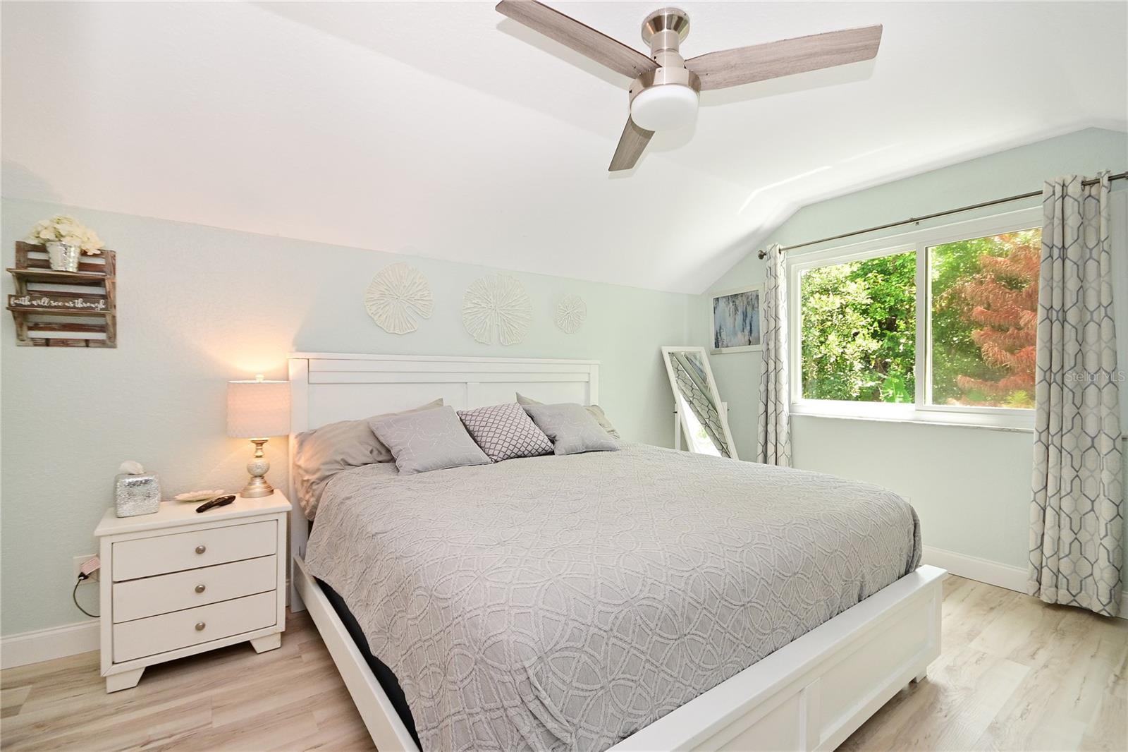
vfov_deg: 77.3
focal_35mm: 15
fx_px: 470
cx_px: 564
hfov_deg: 100.4
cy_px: 376
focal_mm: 10
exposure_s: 1/80
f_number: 5.6
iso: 400
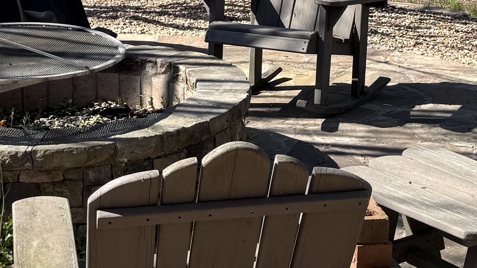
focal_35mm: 88
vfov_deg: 13.5
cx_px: 320
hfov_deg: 24.1
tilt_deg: -10.5
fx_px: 1113
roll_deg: -1.5
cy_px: -14
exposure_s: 1/2415
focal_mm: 6.76
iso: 80
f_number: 1.78
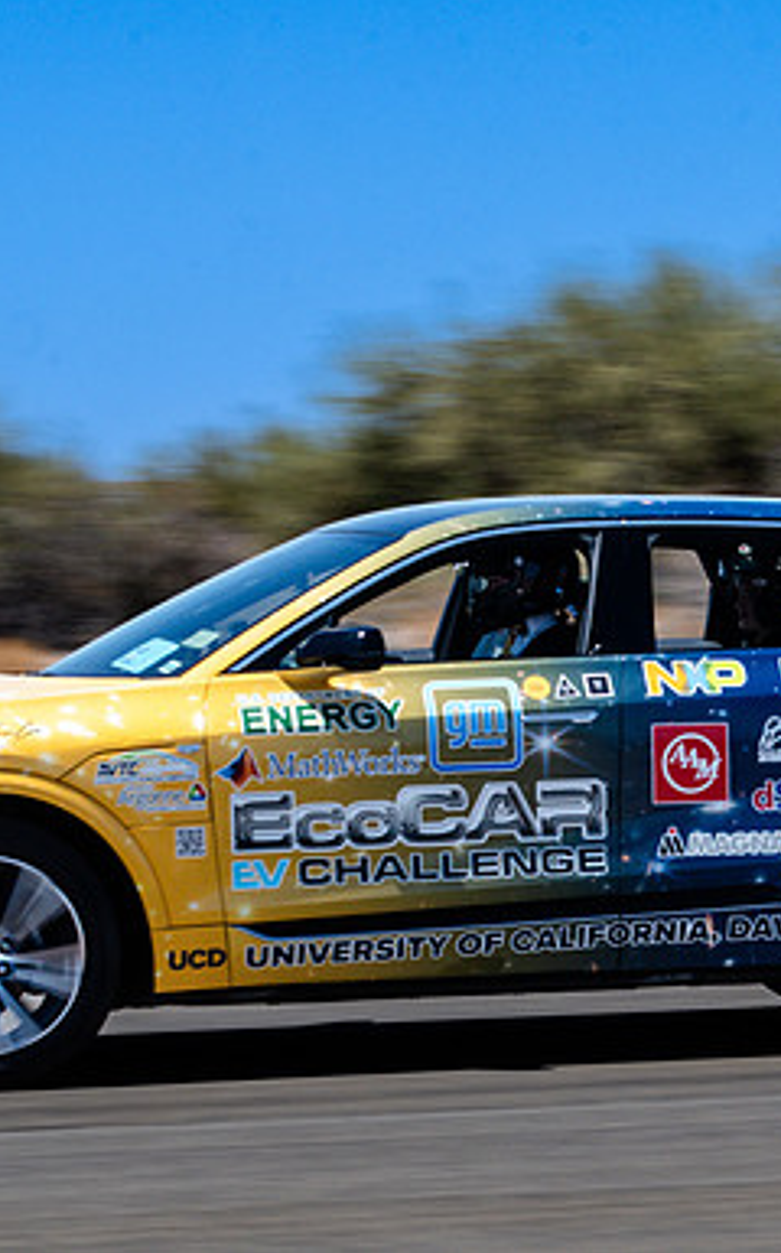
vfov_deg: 10.5
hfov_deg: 6.6
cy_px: 893
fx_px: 6790
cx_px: 815
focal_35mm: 199
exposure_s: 1/250
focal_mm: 91
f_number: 16
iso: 320
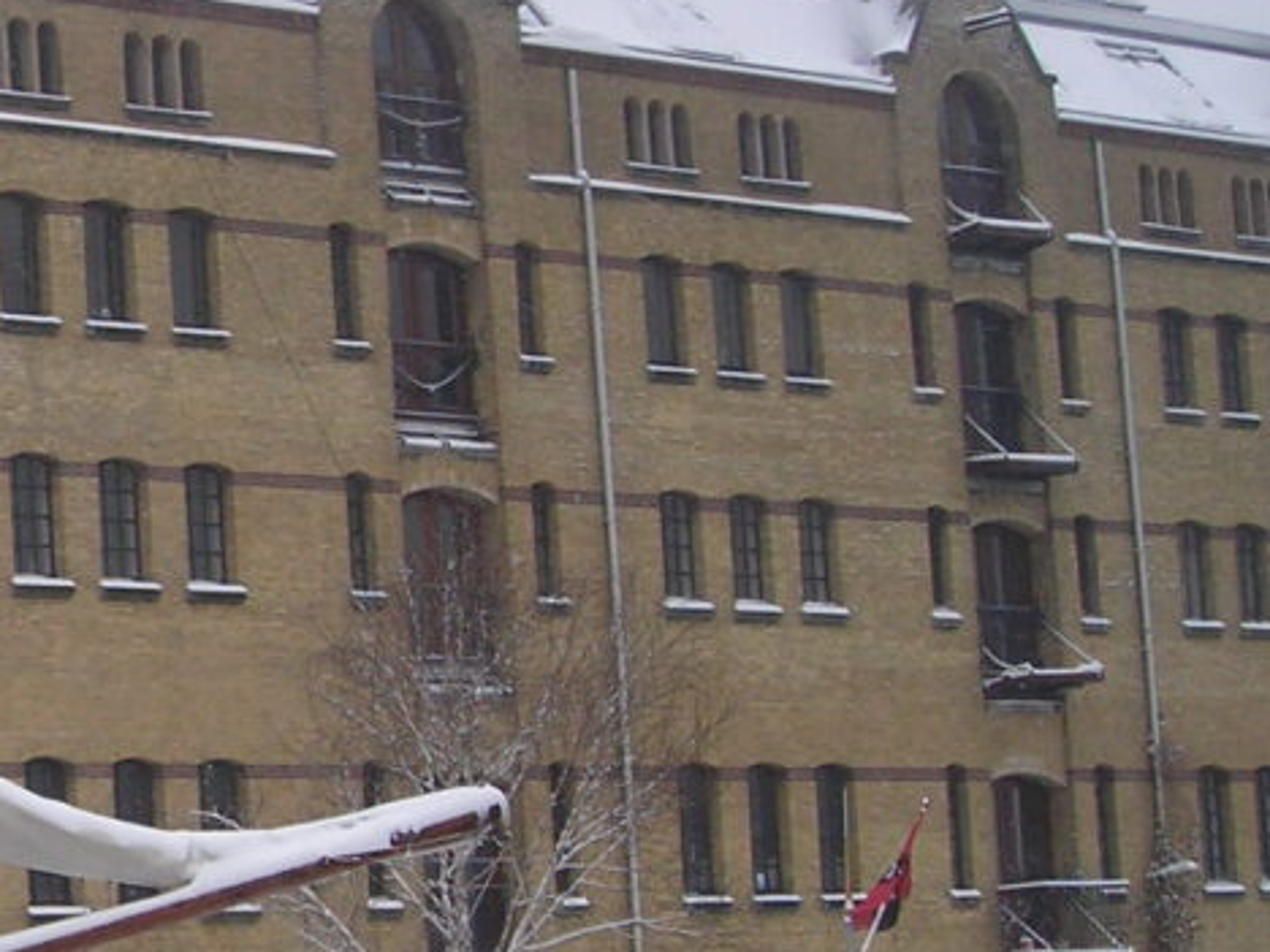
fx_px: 4293
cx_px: -630
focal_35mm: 117
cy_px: 472
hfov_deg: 15.5
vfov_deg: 12.7
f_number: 3.2
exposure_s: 1/118
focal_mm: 6.3
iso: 50
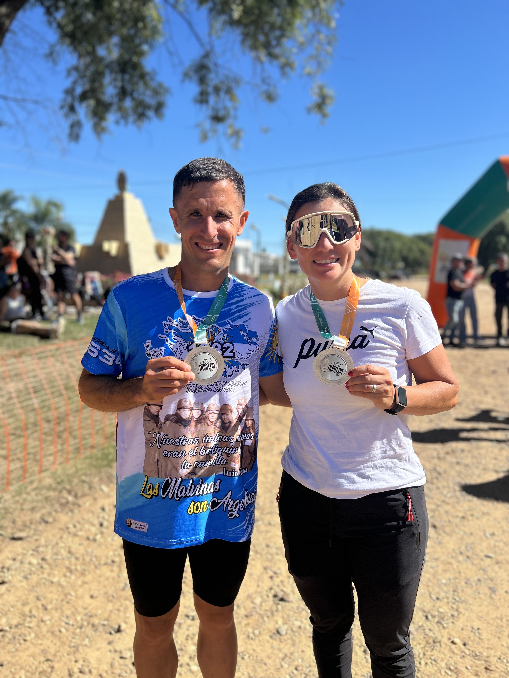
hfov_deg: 53.1
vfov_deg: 67.3
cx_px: 254
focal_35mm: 26
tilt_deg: -8.2
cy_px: 339
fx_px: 510
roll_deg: +0.0
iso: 50
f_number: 1.5
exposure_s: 1/3165
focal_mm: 5.7
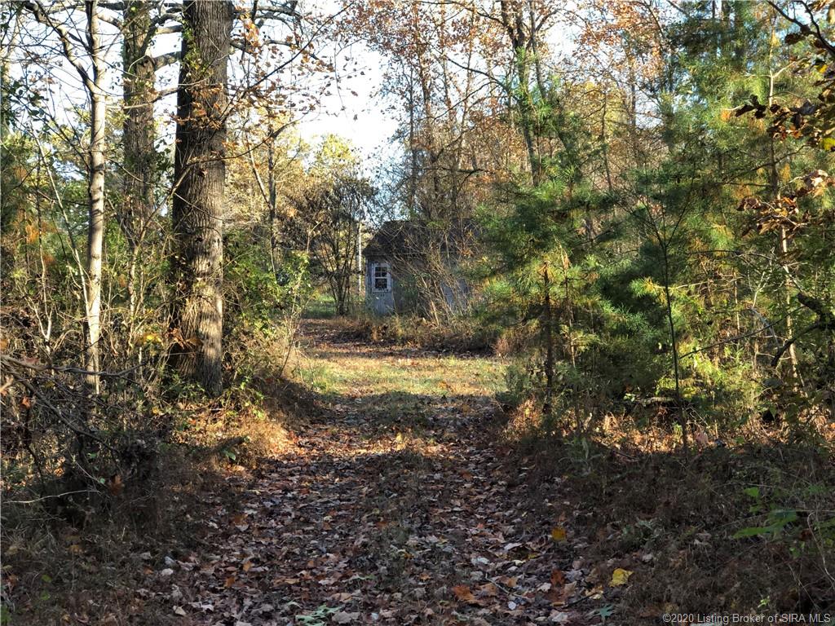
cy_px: 313
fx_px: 1375
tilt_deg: +0.6
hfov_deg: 33.8
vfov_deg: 25.7
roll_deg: -0.5
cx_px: 418
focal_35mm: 57
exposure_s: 1/121
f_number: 2.8
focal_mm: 6.6
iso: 50
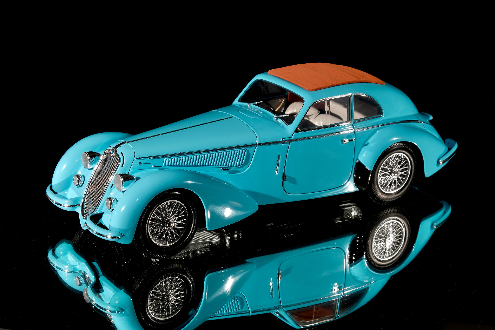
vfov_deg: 16.5
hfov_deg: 24.5
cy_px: 165
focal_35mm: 83
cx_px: 248
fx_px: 1141
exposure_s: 1/250
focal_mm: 55
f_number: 18
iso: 200
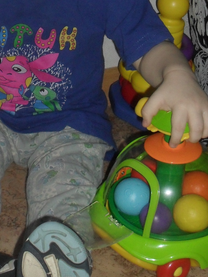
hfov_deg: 14.7
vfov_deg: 19.6
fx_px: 793
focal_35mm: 99
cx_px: -8
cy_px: 43
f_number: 3.2
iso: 200
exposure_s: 1/45
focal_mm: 6.3
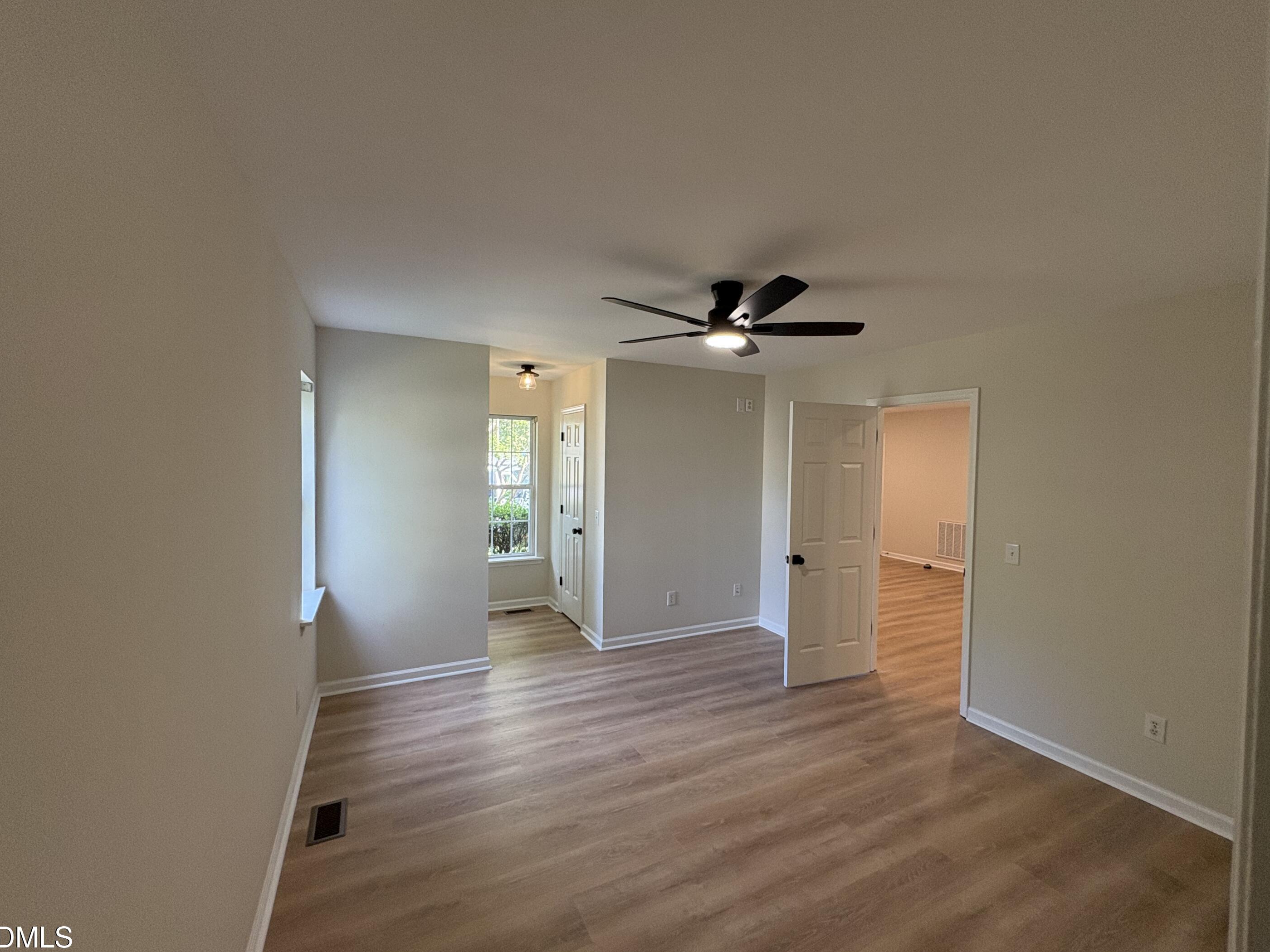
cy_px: 474
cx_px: 672
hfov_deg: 98.1
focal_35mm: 15
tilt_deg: -2.4
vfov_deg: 81.7
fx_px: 550
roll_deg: -0.3
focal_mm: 2.22
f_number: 2.2
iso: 200
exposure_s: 1/120
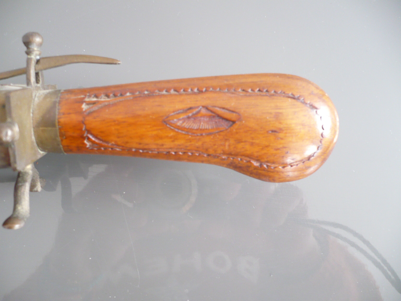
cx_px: 200
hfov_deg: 52.6
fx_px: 405
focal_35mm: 35
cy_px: 150
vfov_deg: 40.7
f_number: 2.8
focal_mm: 5.8
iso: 200
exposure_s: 1/20
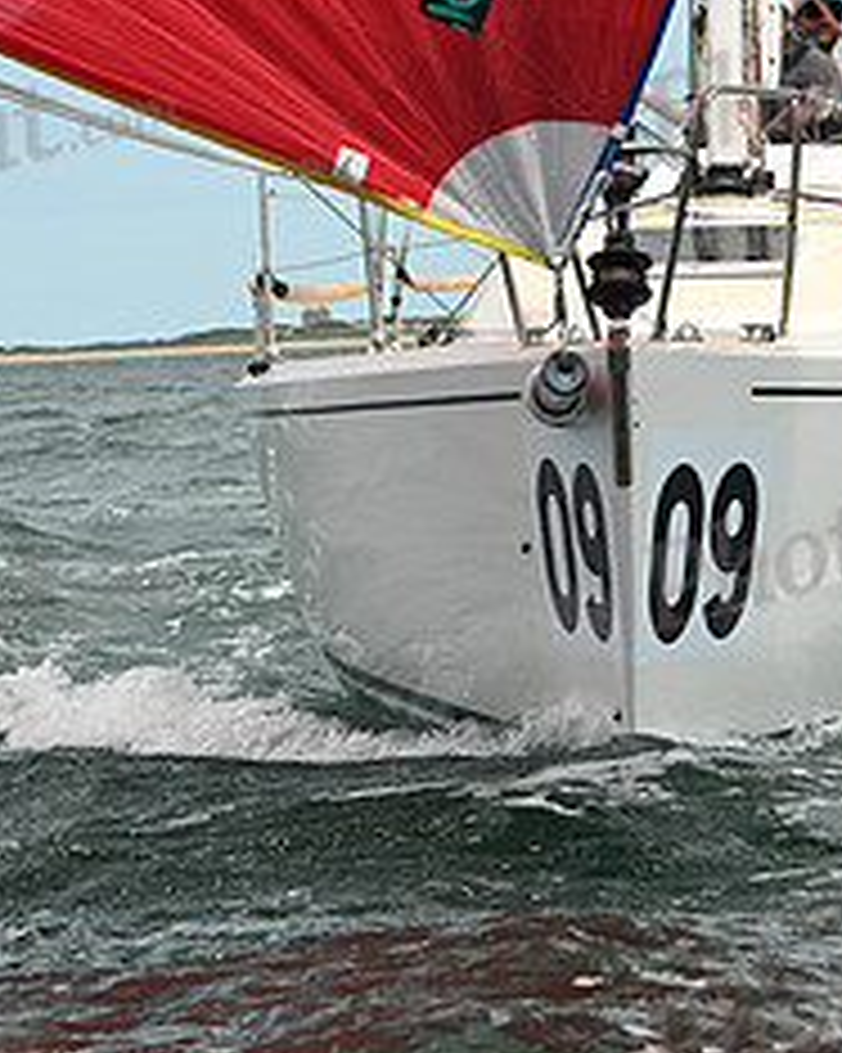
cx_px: 414
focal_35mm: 221
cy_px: 344
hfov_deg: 7.0
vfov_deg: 8.7
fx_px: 6889
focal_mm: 95
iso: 320
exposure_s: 1/1000
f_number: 9
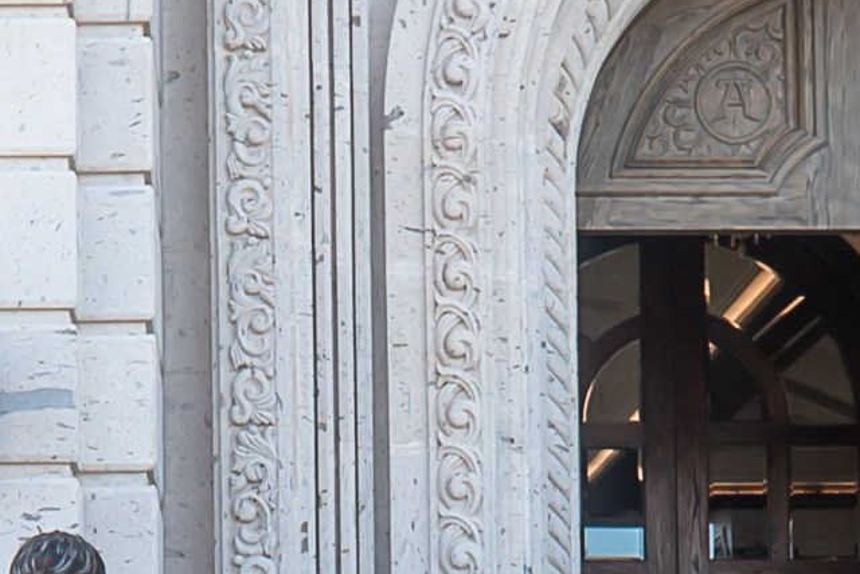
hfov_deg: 22.5
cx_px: 258
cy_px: 866
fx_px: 2150
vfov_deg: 14.2
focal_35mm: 90
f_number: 8
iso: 250
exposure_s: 1/125
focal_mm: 16
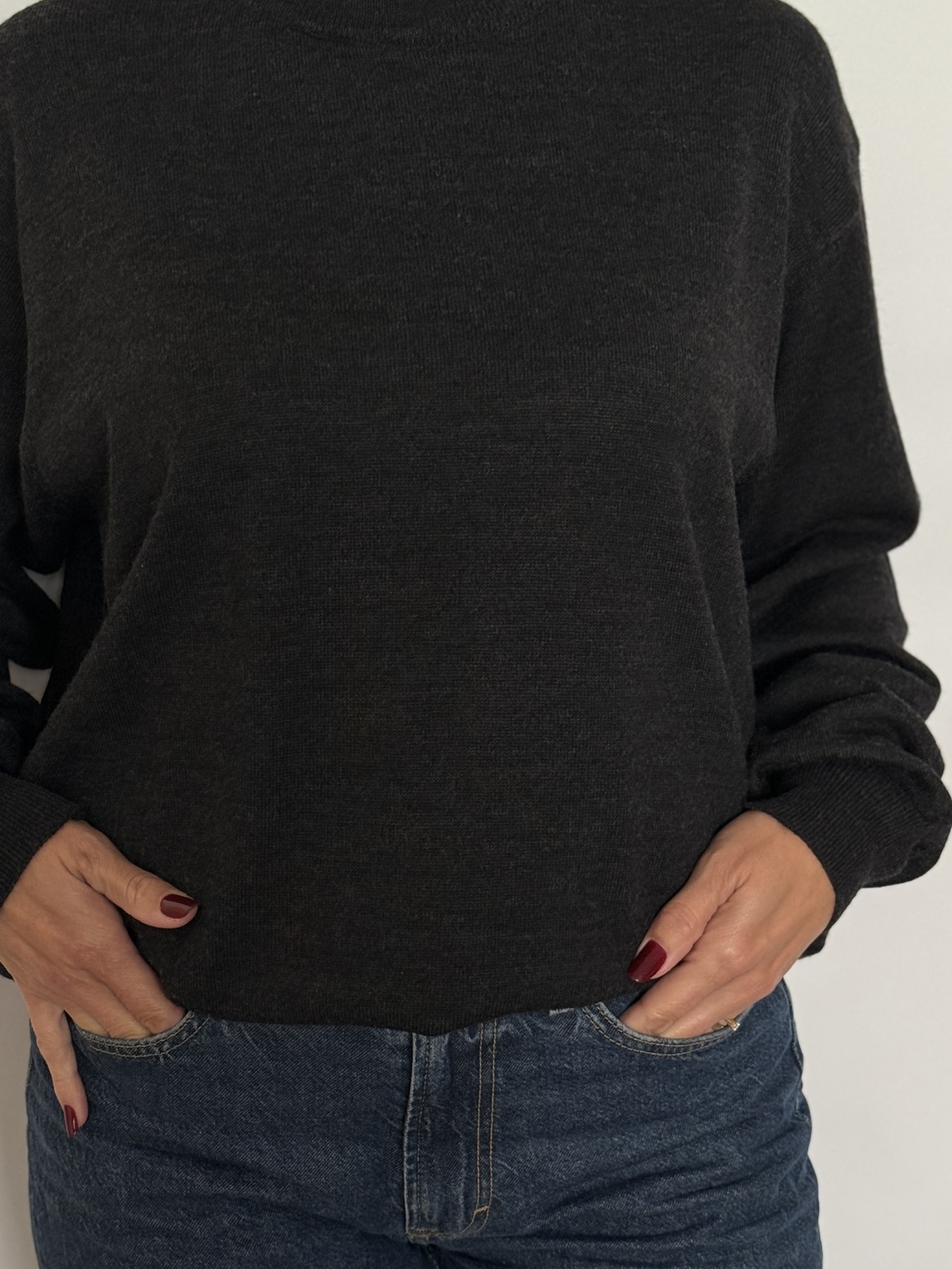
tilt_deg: -15.9
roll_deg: +0.1
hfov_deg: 21.0
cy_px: 694
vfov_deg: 27.8
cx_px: 454
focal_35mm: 70
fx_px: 2566
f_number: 1.78
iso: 100
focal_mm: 6.76
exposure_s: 1/60
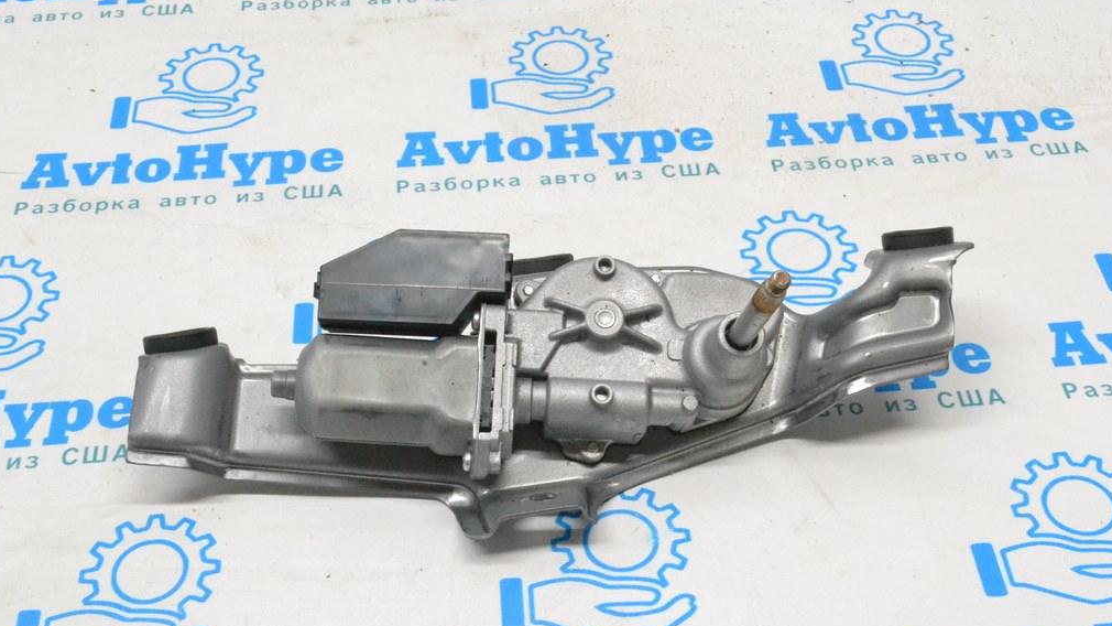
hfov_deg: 40.6
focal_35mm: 51
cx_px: 552
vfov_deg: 23.5
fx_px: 1504
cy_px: 314
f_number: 13
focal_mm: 32
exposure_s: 1/100
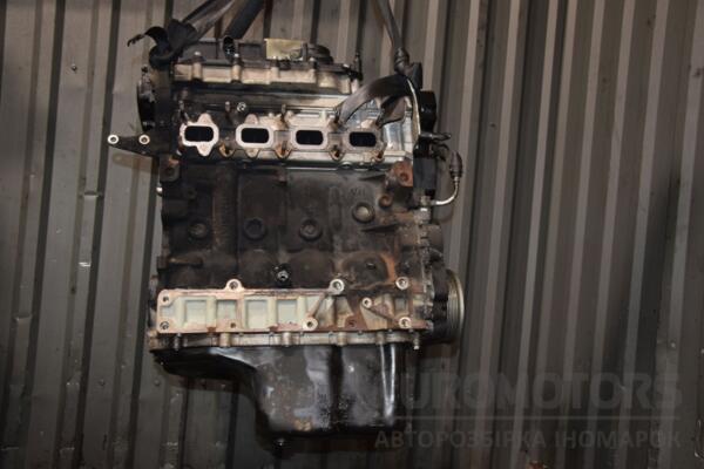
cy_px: 234
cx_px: 352
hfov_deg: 51.3
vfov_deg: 35.5
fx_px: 733
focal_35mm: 38
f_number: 5
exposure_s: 1/60
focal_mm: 25
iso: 800
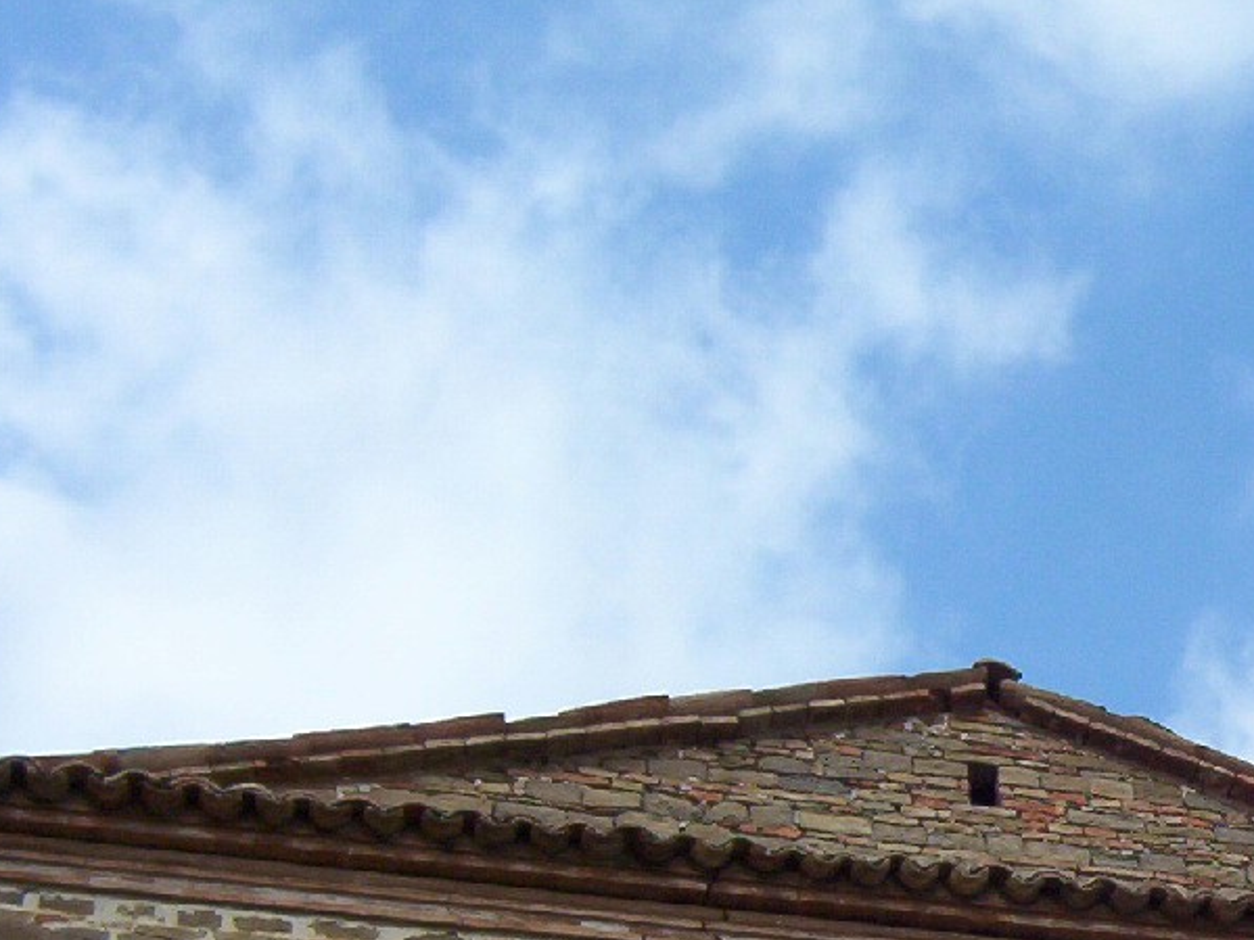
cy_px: 907
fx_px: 2572
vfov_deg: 20.2
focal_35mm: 71
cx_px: 1206
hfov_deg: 26.2
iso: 100
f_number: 5.24
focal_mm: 5.54
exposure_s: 1/610
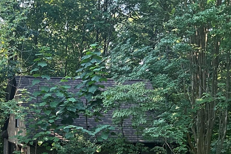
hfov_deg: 27.3
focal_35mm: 70
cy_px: 162
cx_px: 3
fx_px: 449
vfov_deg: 18.8
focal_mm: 3
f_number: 1.8
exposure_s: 1/120
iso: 40
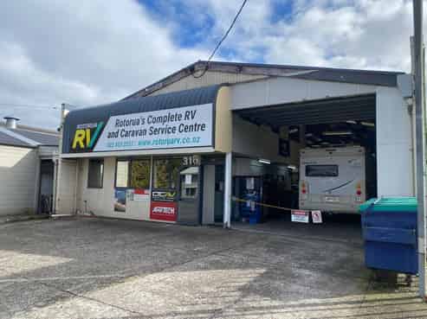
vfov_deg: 53.0
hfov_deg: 67.3
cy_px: 160
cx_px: 214
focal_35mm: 26
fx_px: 320
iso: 32
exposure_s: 1/1996
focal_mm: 4.25
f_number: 1.8
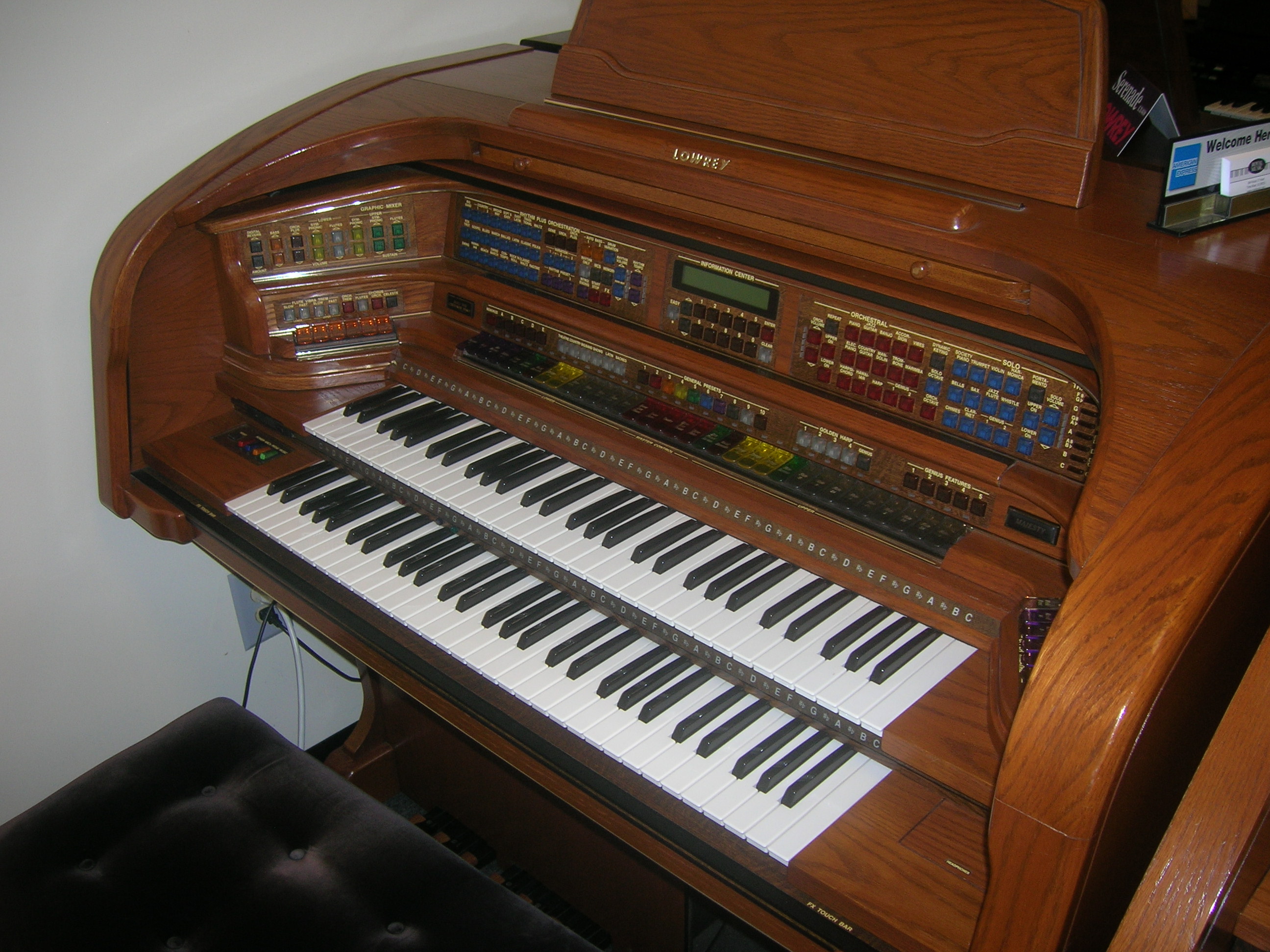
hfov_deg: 54.0
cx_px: 635
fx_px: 1247
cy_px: 476
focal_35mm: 34
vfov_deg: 41.8
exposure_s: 1/60.1
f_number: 2.9
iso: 50
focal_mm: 5.7
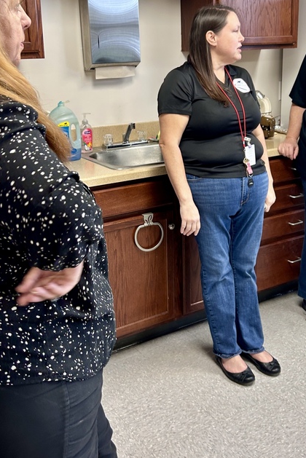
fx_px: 560
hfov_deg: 30.5
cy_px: 186
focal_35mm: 44
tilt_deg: -14.3
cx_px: 176
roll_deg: +1.2
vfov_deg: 44.3
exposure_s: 1/60
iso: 80
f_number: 1.5
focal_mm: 5.7
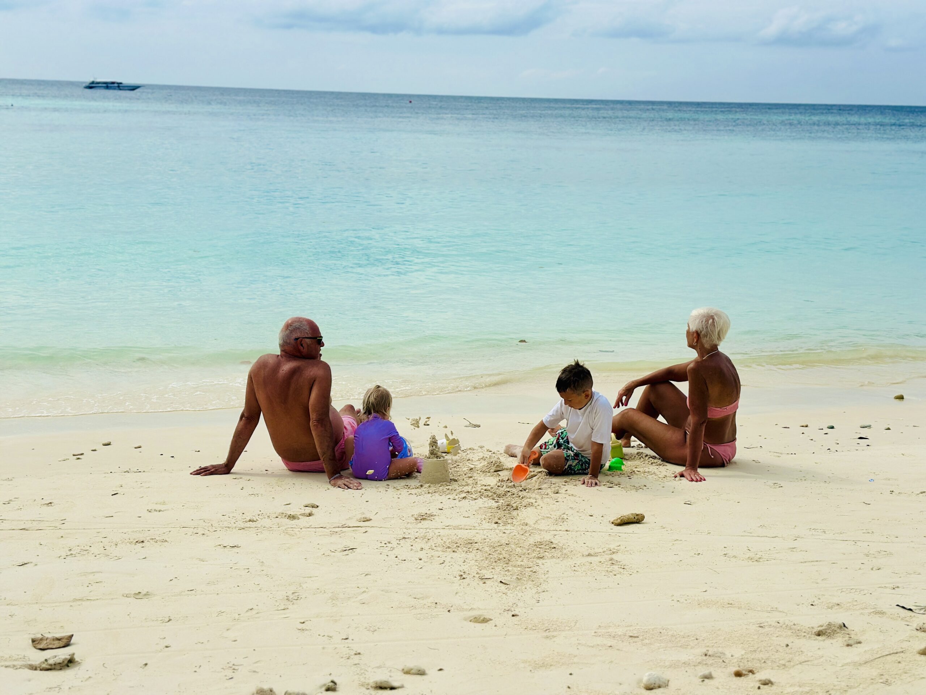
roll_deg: -0.9
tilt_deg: -10.3
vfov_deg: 30.3
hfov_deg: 39.7
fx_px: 1284
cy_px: 348
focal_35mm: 48
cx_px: 463
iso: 100
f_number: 1.78
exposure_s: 1/12048
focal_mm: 6.86
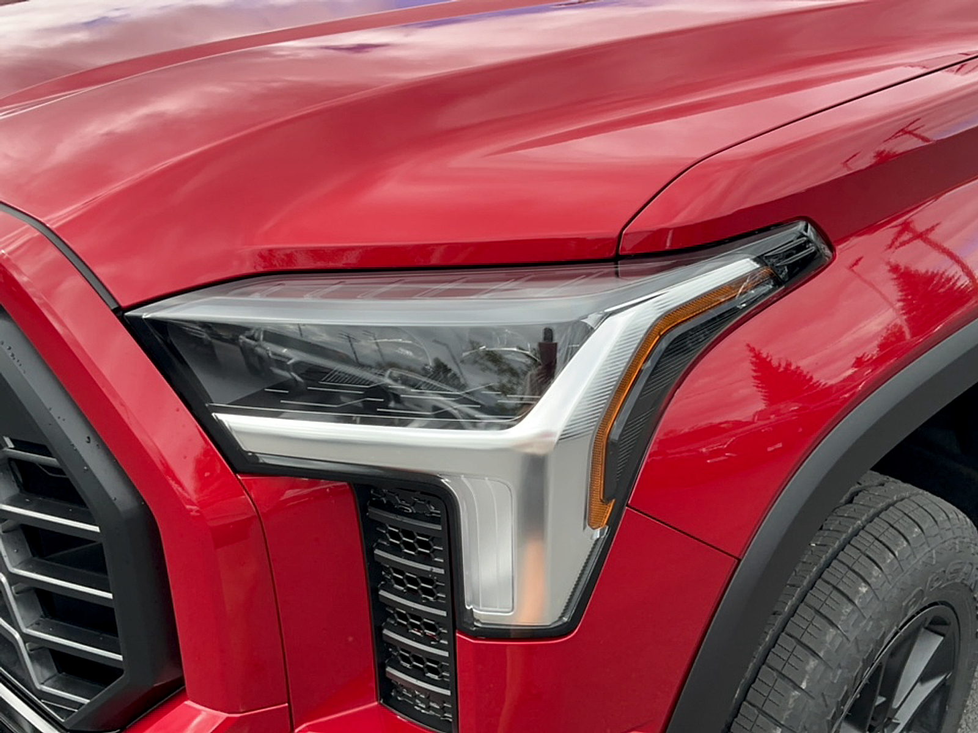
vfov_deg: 46.8
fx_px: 848
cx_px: 489
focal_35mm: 30
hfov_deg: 60.0
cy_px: 366
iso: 25
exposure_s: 1/442
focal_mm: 3
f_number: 1.8
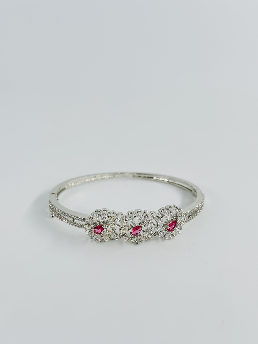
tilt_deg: -27.9
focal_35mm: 48
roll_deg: -0.8
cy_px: 172
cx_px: 129
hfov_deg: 30.3
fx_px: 477
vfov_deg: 39.7
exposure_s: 1/1721
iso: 80
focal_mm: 6.86
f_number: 1.78
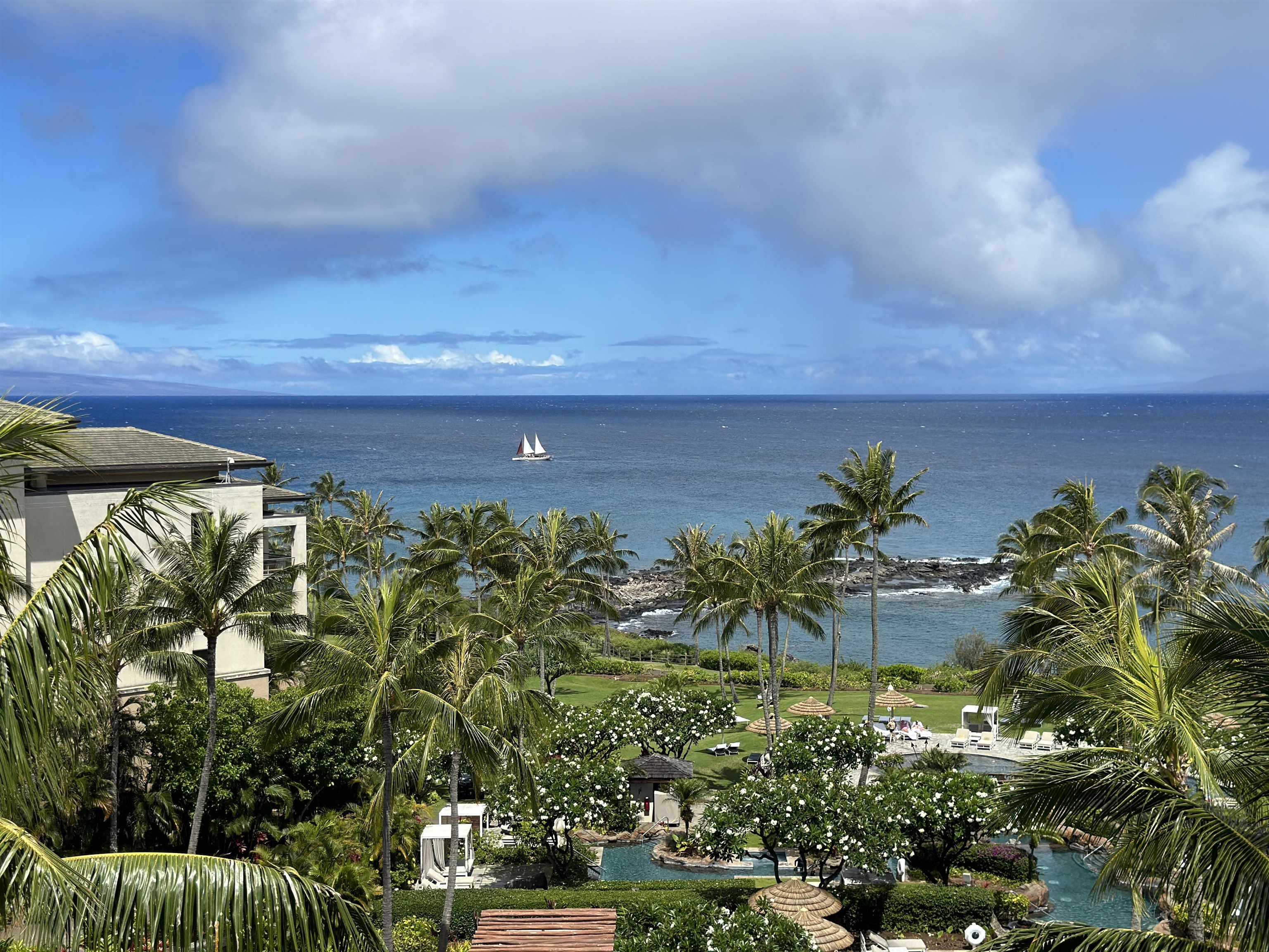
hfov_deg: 39.7
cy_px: 476
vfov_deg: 30.3
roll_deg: +0.4
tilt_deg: -1.1
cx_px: 634
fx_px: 1760
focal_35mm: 48
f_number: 1.78
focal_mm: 6.86
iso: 80
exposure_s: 1/7092
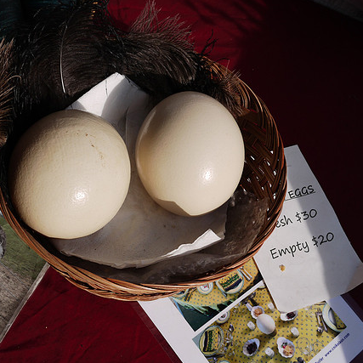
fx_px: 569
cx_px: 152
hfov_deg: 35.3
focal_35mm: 48
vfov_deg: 35.4
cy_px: 182
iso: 100
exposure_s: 1/400
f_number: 9
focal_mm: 20
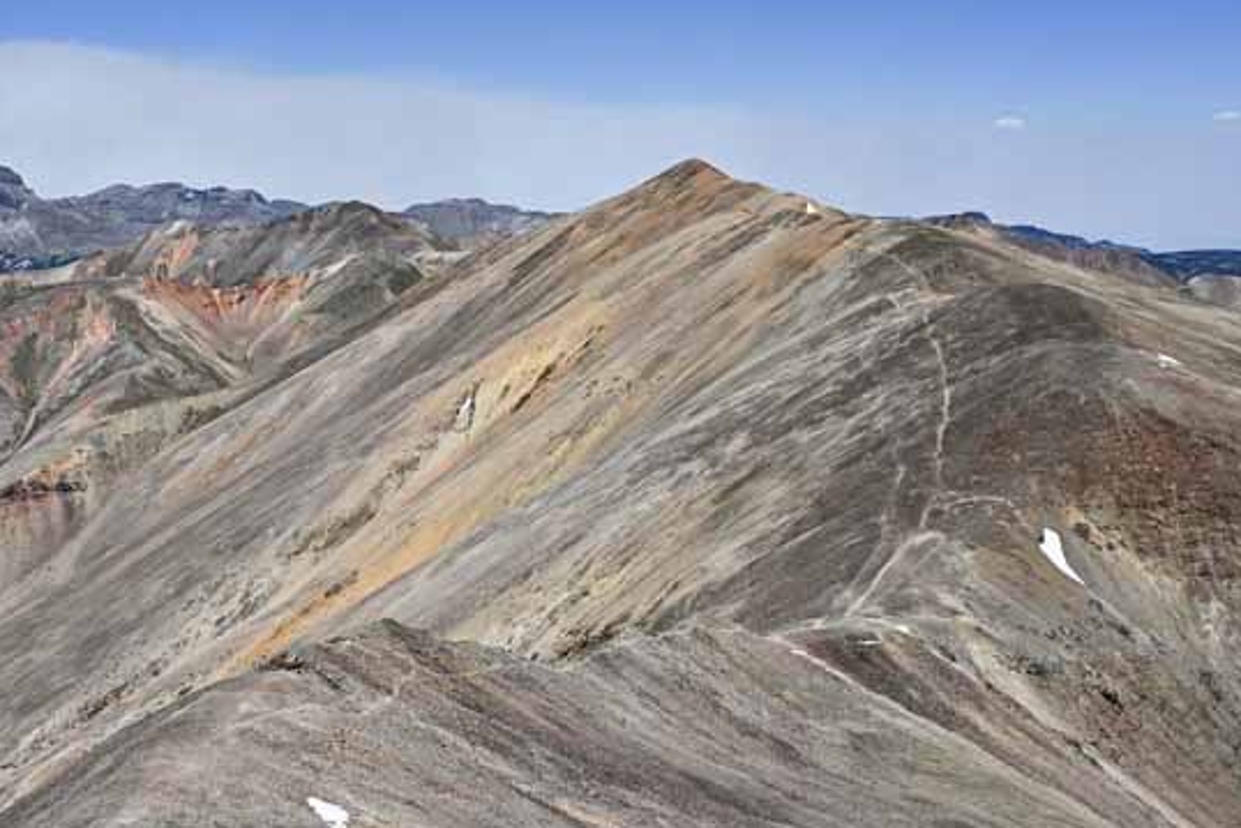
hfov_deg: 36.0
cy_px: 384
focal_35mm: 55
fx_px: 1896
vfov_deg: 24.6
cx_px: 438
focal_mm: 37
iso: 64
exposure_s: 1/800
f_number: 6.3
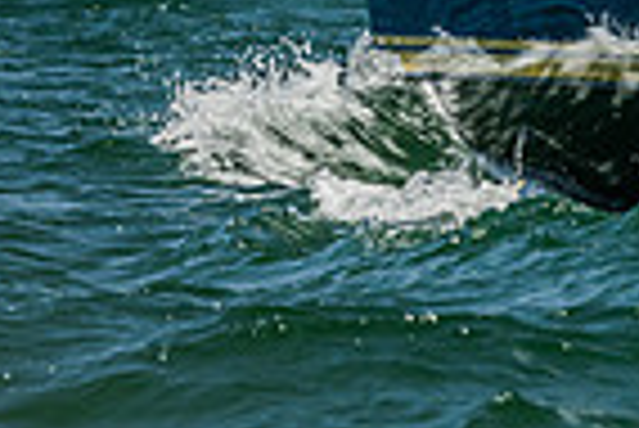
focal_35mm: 1299
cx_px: 940
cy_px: -294
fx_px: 23080
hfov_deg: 1.6
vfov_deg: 1.1
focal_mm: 270
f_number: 5.6
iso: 320
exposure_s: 1/640
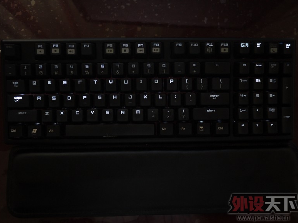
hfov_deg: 61.7
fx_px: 250
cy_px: 113
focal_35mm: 29
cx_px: 149
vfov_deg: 48.2
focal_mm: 14
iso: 400
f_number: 2.5
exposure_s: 1/8
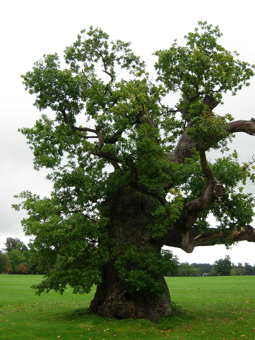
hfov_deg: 27.0
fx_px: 530
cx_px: 139
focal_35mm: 54
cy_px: 175
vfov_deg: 35.5
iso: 50
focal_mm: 10.1
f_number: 3.1
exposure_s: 1/114
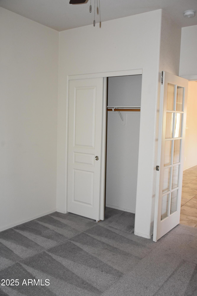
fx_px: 271
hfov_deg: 40.0
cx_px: 98
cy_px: 148
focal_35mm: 33
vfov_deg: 57.2
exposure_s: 1/60
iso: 1400
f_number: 4
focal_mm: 22
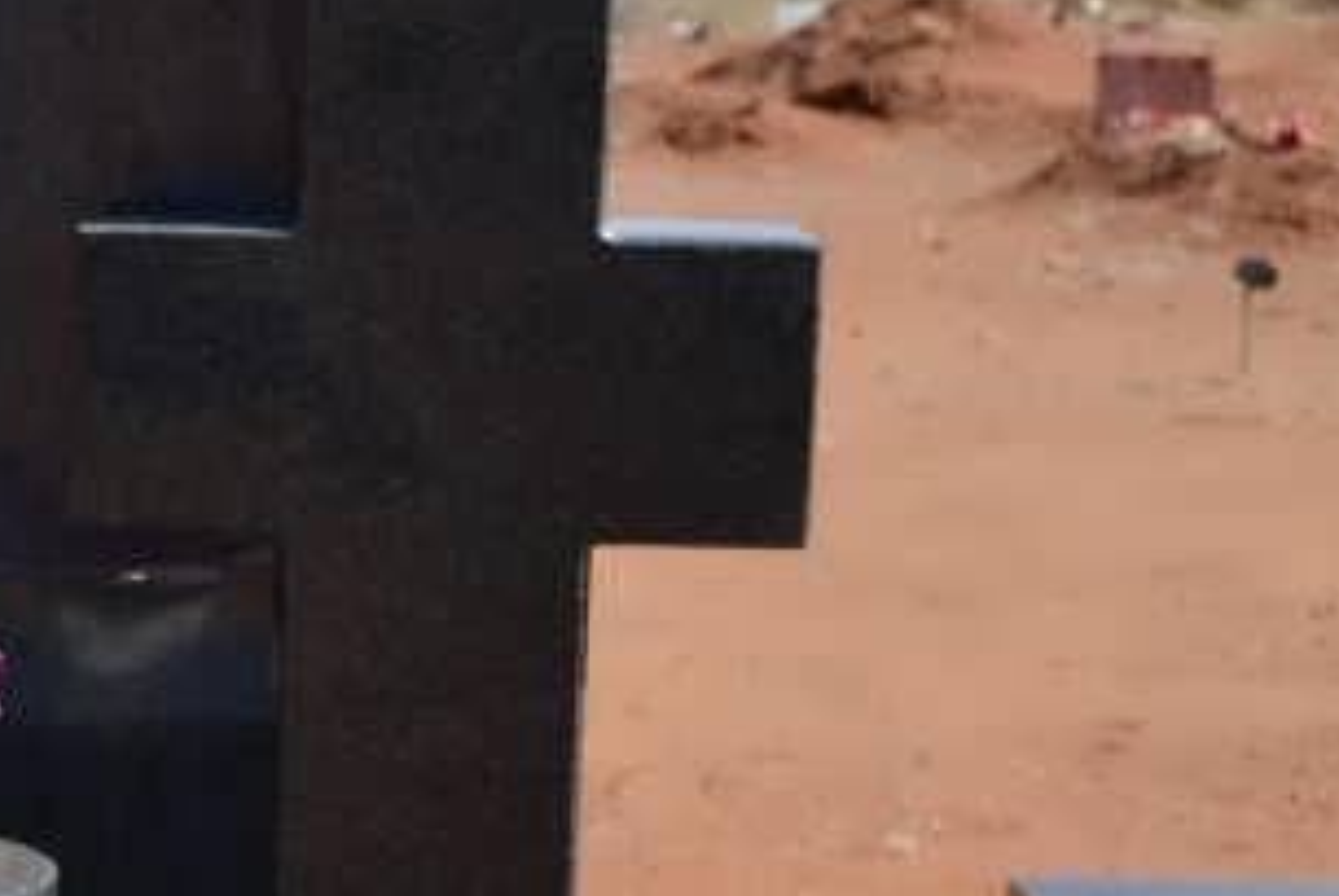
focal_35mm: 171
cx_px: -149
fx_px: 6365
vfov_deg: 8.0
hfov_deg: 11.8
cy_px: 1006
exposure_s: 1/125
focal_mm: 29
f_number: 5.6
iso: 100
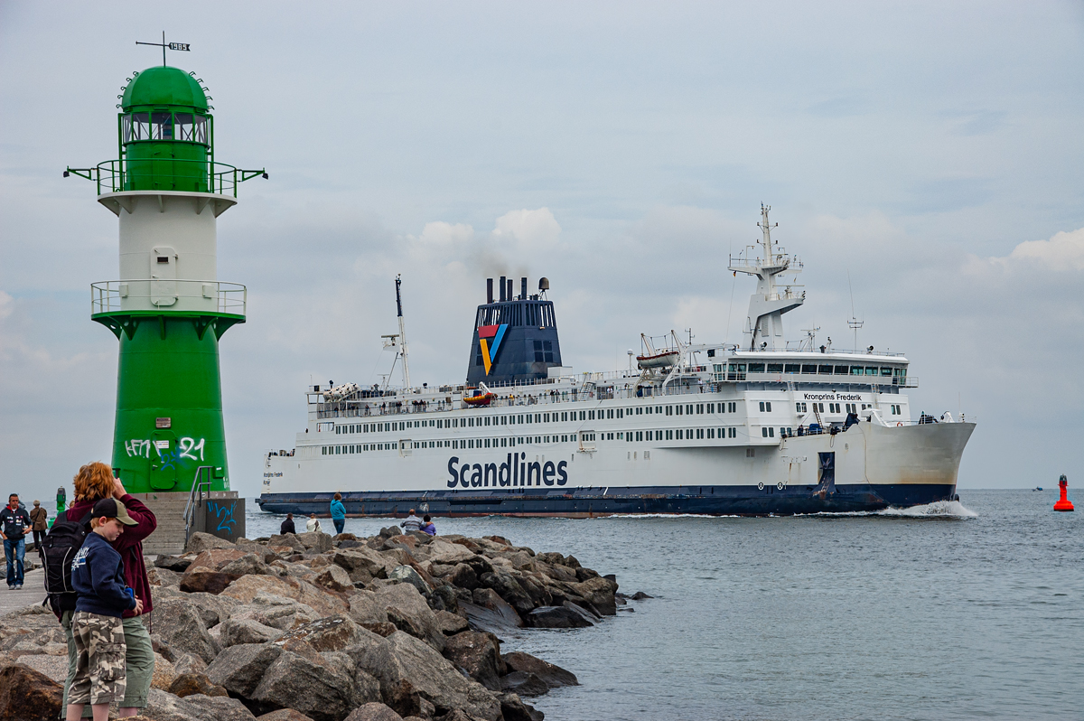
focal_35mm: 90
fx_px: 2708
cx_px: 542
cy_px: 360
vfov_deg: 15.2
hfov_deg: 22.6
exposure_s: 1/500
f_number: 8
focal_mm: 60
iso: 200
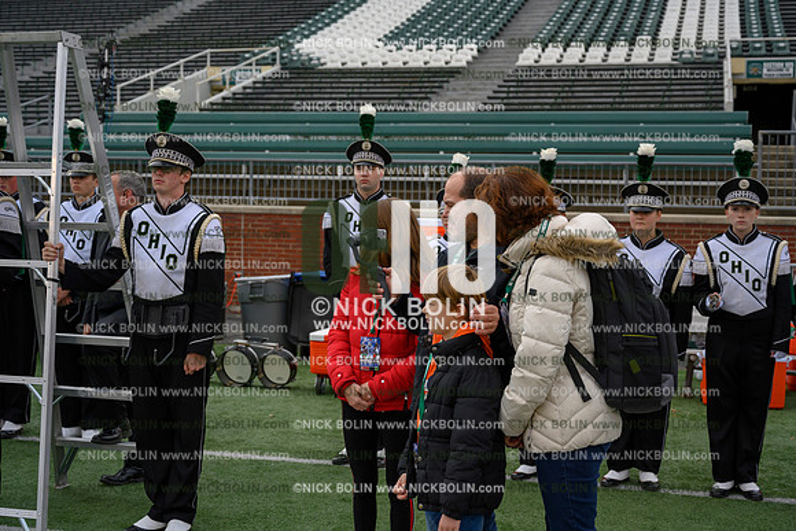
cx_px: 398
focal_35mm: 49
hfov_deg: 40.3
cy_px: 266
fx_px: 1084
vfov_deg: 27.5
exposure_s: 1/500
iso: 125
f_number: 4
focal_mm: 49
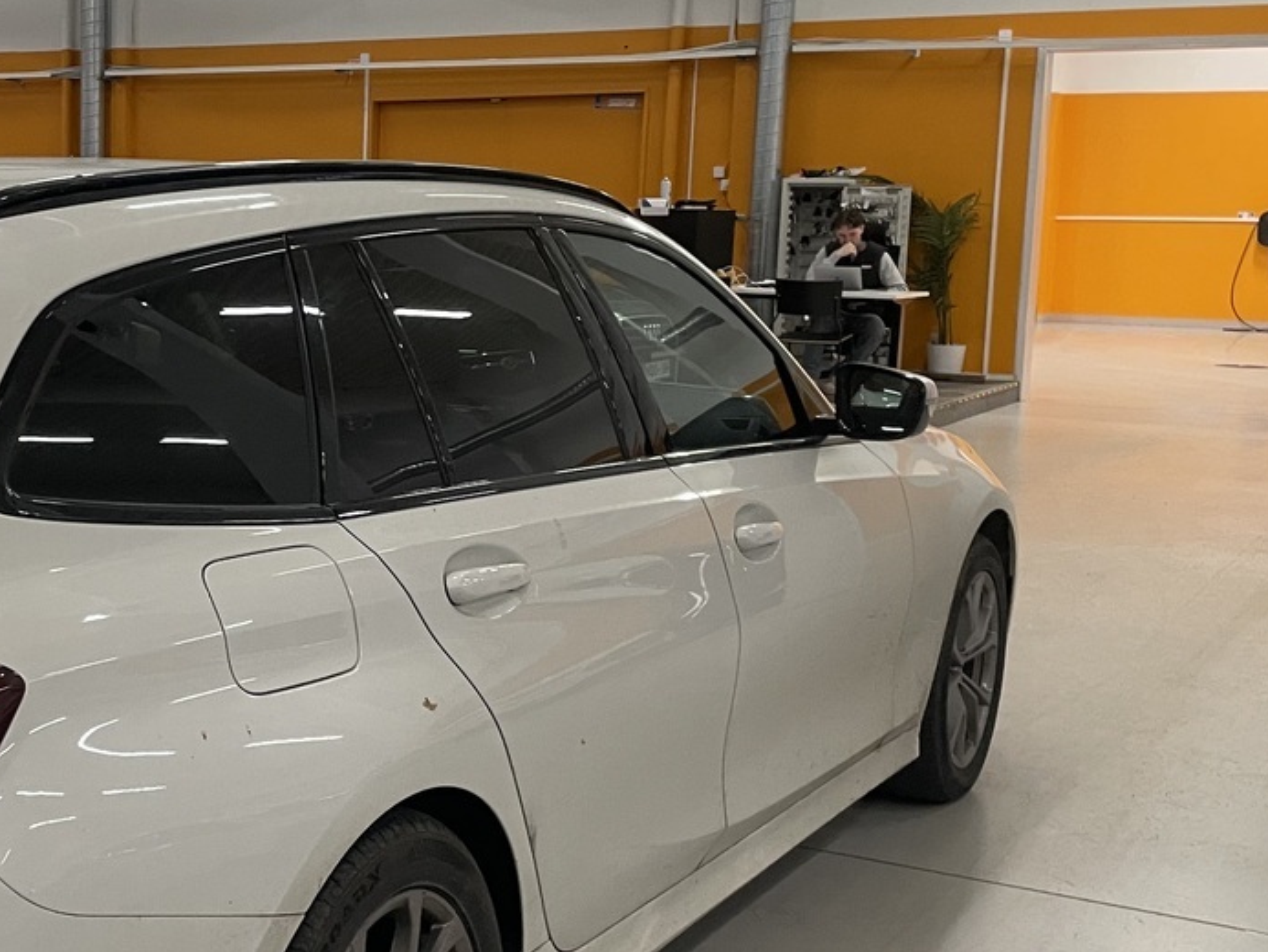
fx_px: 1978
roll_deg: -1.0
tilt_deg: -7.3
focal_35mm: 54
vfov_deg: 27.0
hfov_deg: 34.0
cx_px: 181
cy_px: 478
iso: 200
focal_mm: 4.2
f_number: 1.6
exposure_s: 1/50
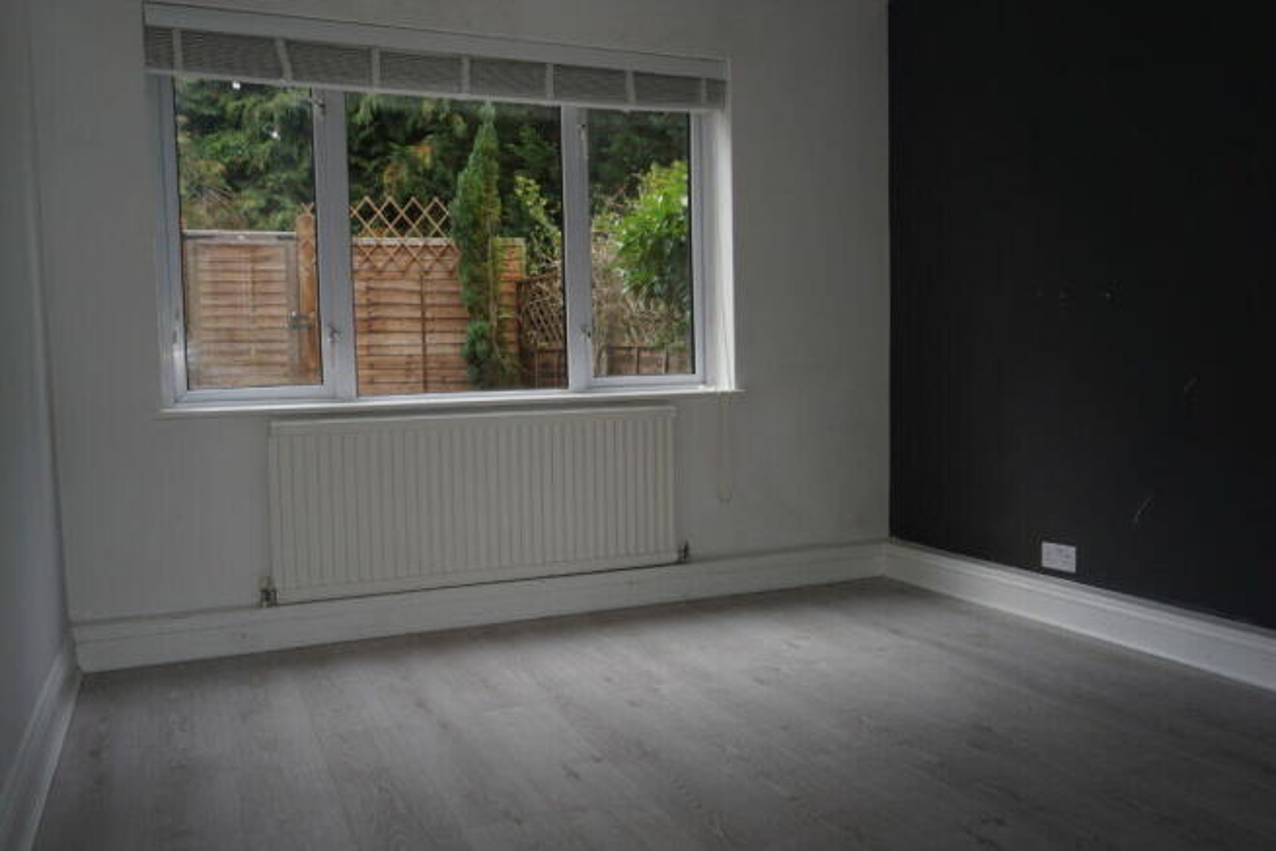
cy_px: 426
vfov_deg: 43.6
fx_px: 1063
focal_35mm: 30
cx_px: 638
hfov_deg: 61.9
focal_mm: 20
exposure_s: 1/60
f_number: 4
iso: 100
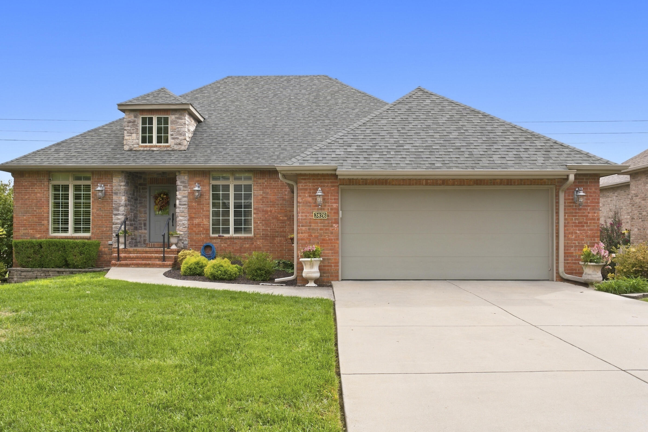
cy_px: 207
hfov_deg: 62.2
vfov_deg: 43.9
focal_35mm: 30
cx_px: 314
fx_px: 536
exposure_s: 1/80
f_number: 9
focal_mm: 18.5
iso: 160
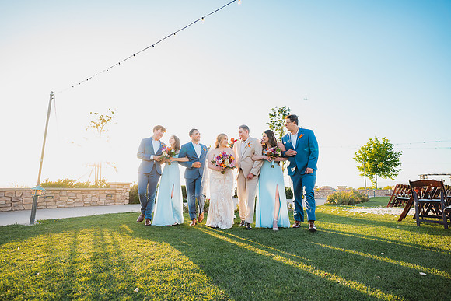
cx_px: 226
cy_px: 150
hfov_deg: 90.0
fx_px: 226
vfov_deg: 67.4
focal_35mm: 18
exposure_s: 1/160
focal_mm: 18
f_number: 2.8
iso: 125
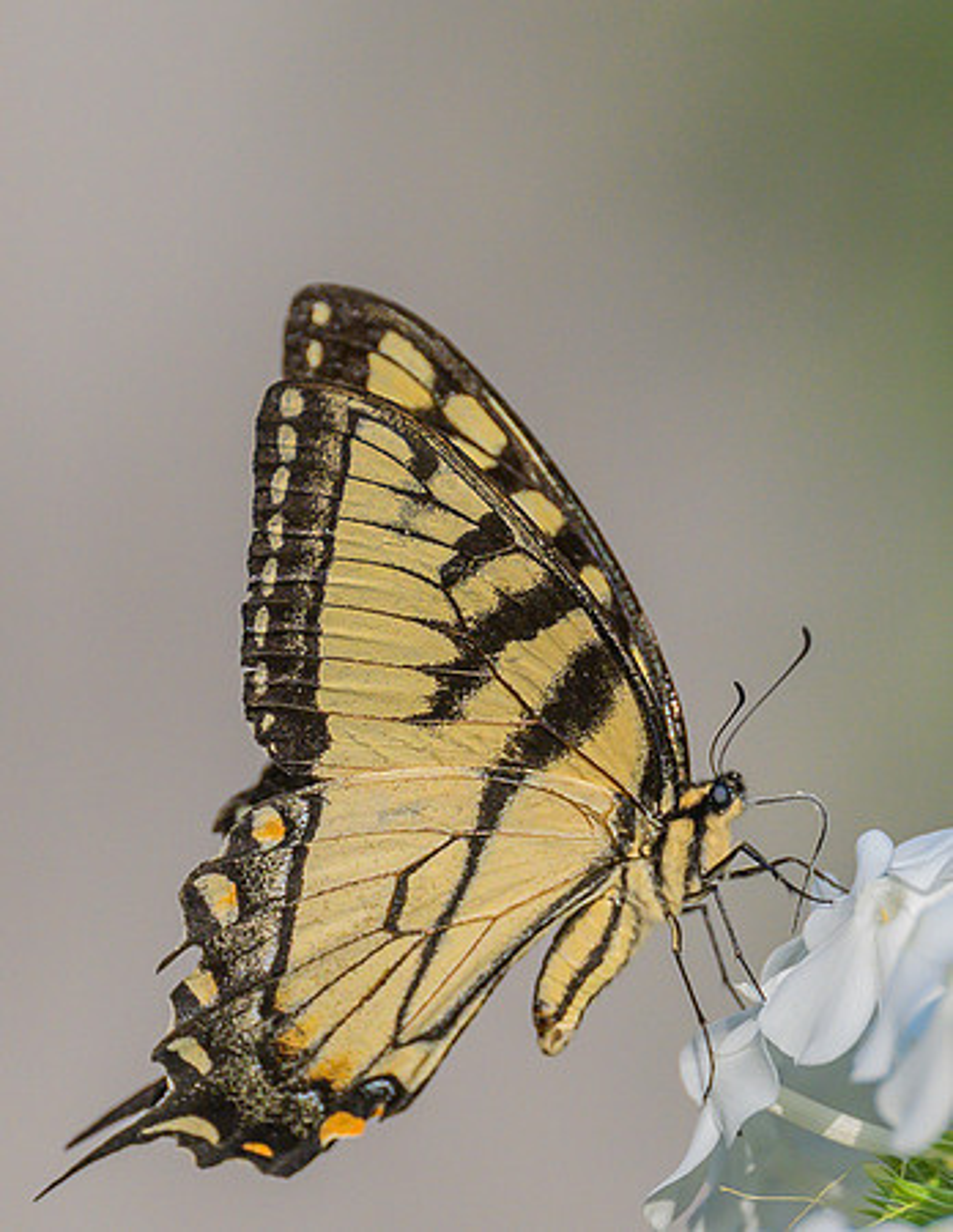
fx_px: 36533
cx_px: 588
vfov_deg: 1.9
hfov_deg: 1.5
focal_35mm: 1015
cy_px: 734
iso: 4000
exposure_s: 1/8000
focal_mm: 400
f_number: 5.6
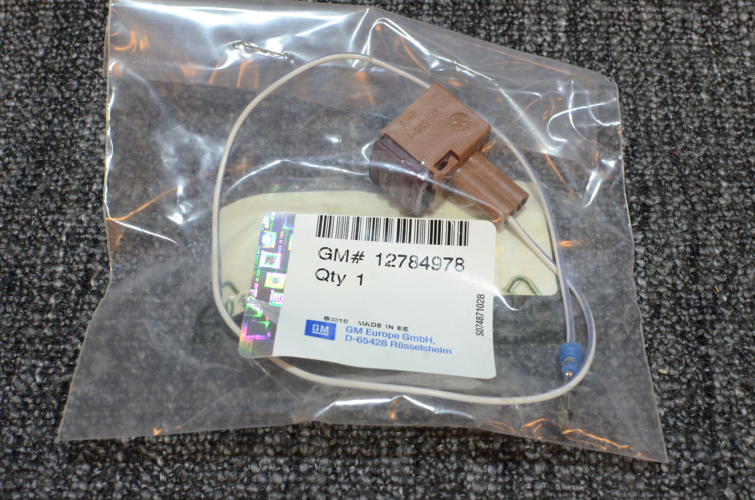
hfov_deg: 37.9
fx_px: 1099
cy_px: 250
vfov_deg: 25.6
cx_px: 378
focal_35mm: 52
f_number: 13
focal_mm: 35
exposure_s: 1/50
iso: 2500
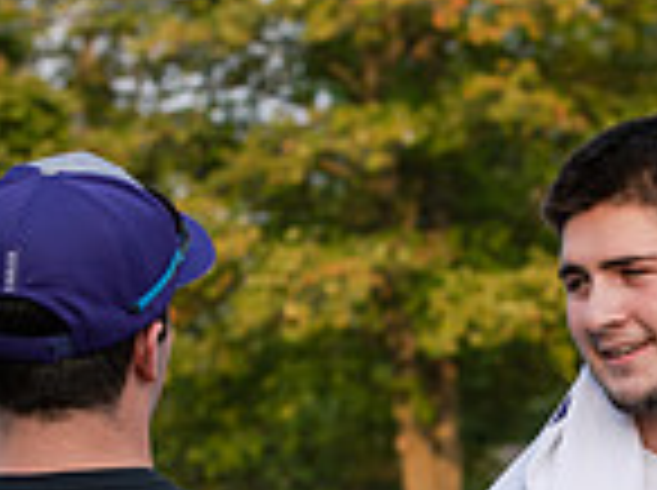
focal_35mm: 306
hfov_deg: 6.5
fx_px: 5798
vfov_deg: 4.8
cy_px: 659
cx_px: 616
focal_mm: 80
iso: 400
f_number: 5.6
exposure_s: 1/800
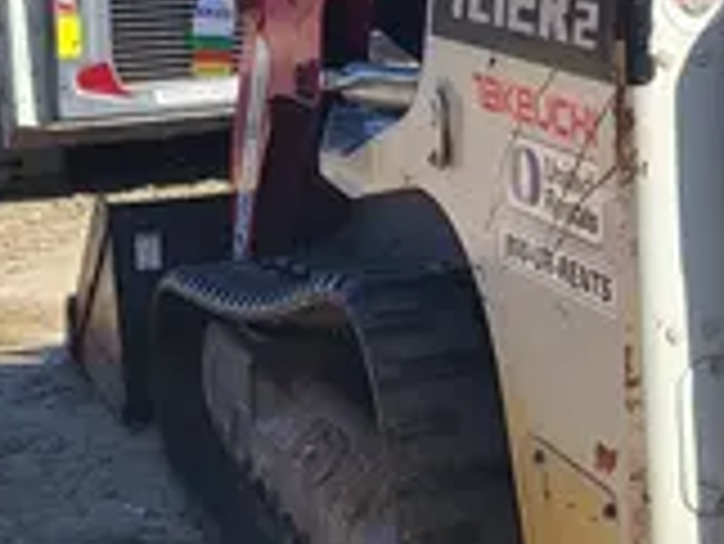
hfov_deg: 21.0
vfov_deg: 16.4
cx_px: 773
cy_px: 70
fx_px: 1863
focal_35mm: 89
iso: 40
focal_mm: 5.4
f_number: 1.8
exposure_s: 1/1654
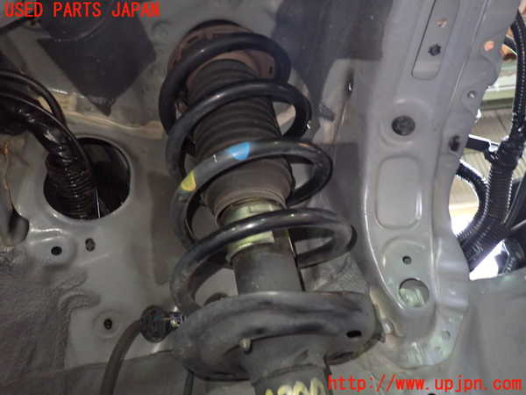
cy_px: 198
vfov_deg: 54.9
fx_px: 380
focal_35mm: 25
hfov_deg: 69.4
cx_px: 263
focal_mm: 4.5
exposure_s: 1/30
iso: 800
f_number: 2
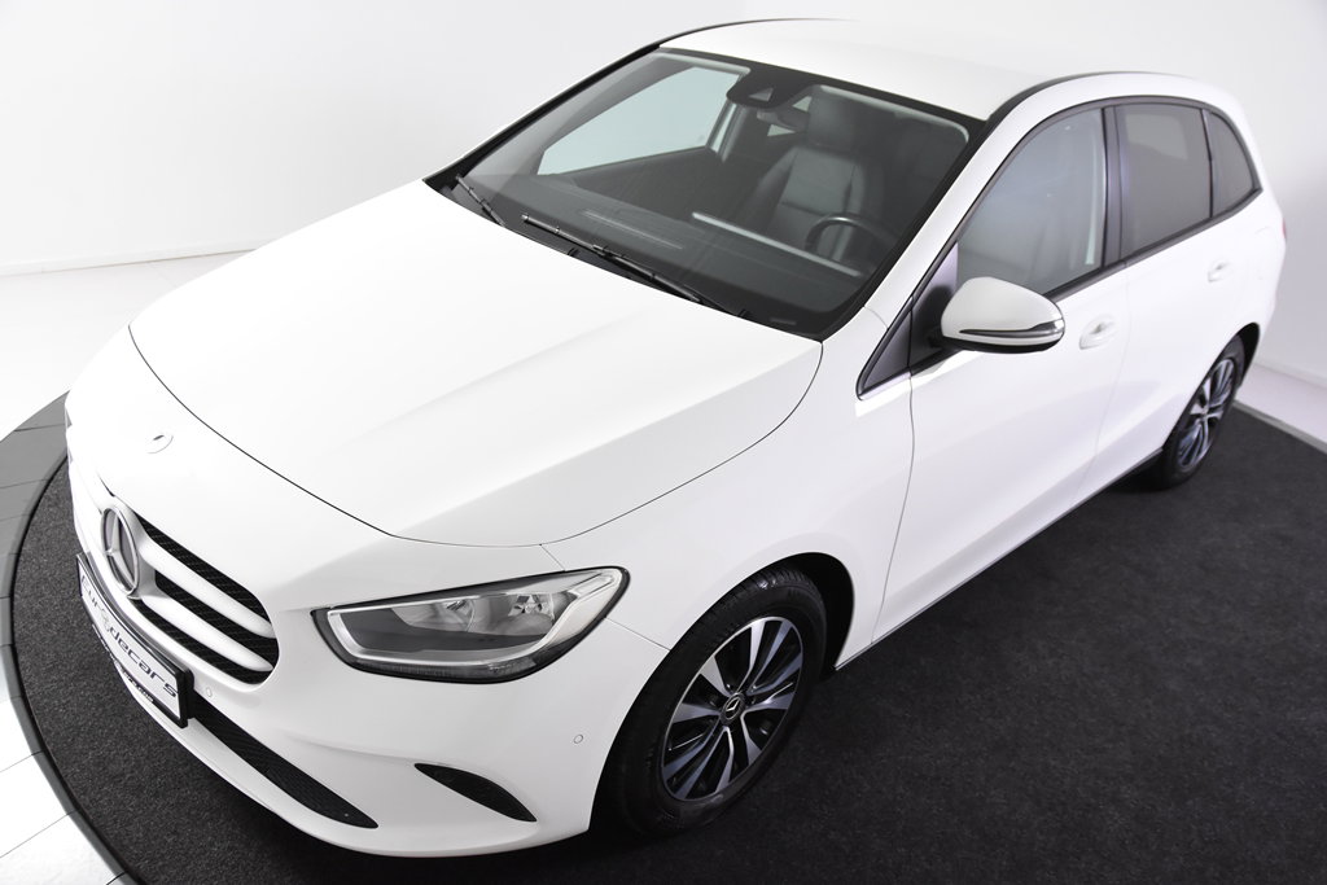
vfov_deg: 43.6
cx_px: 664
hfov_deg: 61.9
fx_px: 1106
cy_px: 442
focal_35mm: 30
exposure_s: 1/60
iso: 1600
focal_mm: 20
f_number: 4
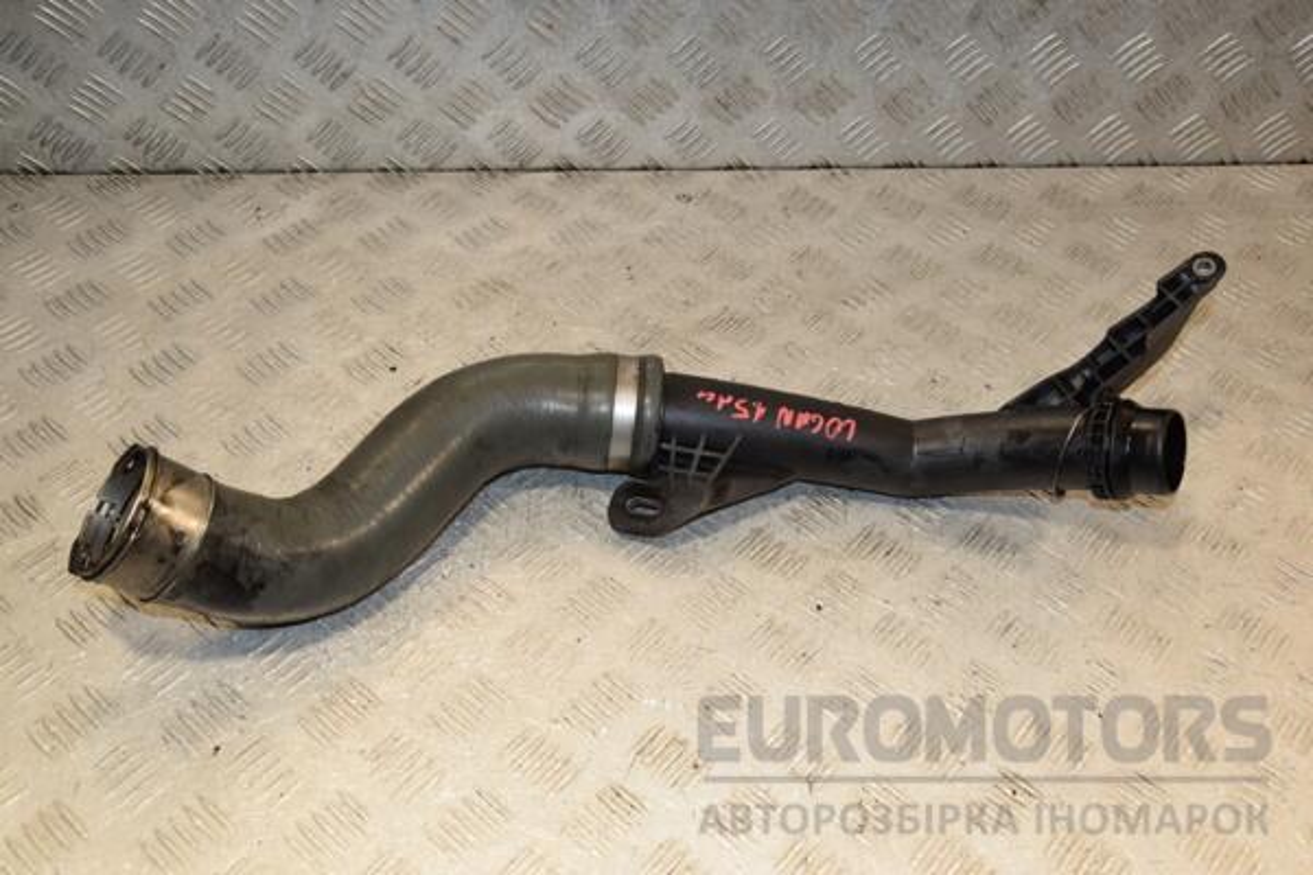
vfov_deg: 35.5
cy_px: 438
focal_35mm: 38
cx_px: 656
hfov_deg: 51.3
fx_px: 1368
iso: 800
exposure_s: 1/200
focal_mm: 25
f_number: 9
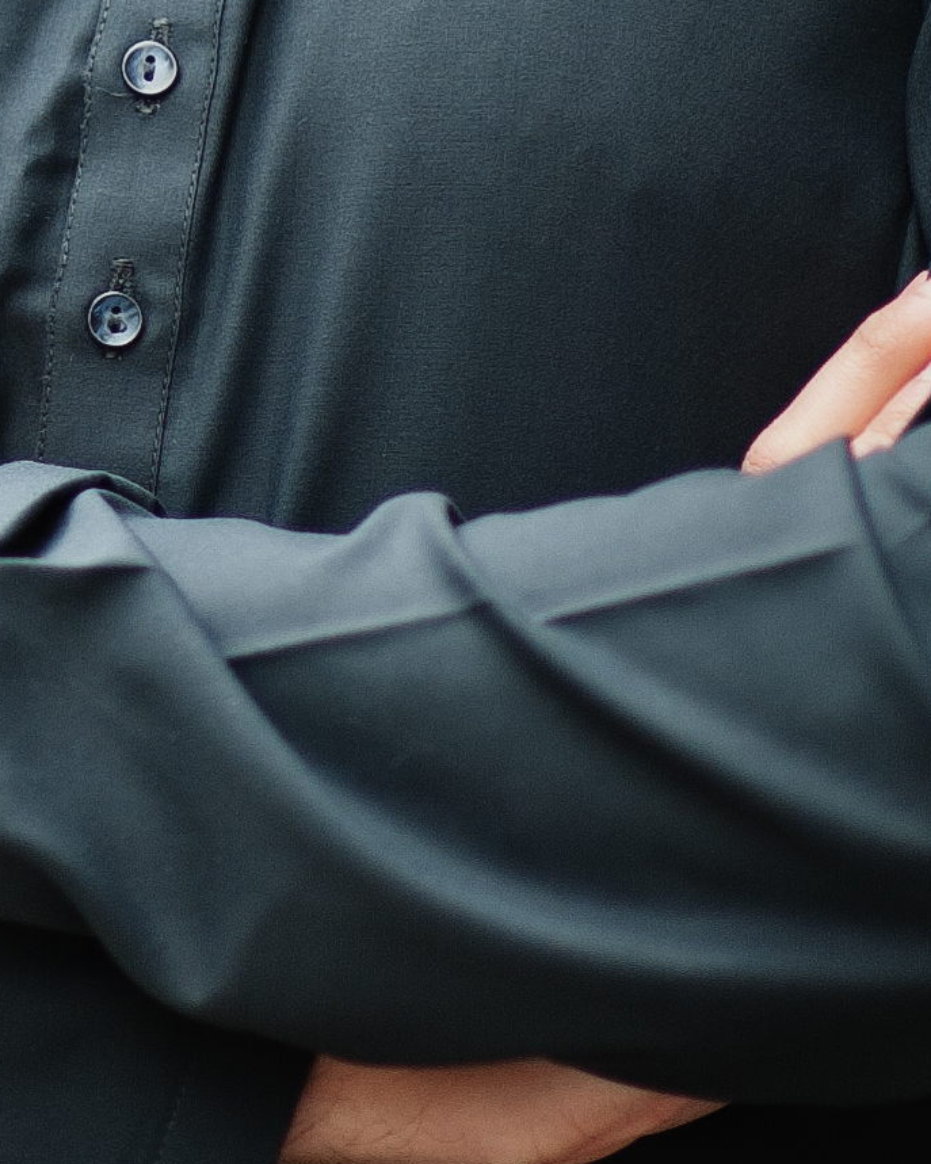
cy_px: -367
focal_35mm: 395
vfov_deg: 4.9
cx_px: -710
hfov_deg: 3.9
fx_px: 13607
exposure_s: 1/1250
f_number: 1.4
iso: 200
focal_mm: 85
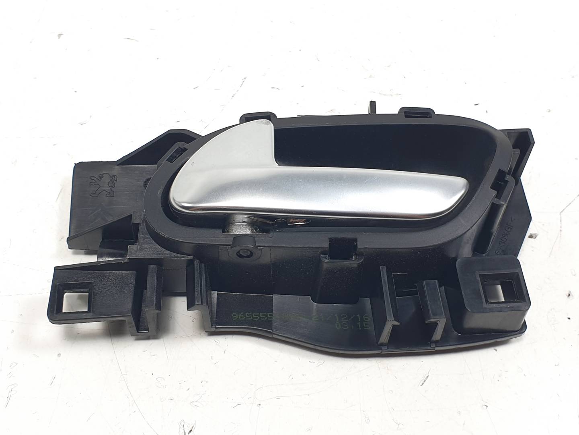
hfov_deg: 67.3
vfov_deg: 53.1
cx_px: 290
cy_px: 218
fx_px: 435
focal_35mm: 26
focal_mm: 4.3
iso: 50
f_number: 2.4
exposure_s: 1/179
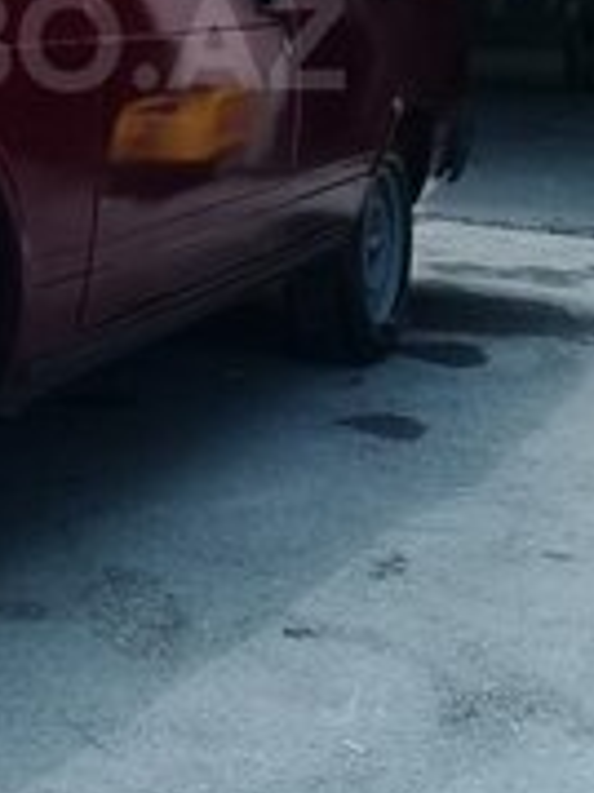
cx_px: 4
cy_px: 40
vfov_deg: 22.1
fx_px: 1970
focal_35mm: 86
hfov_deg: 16.8
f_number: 2.2
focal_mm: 3.3
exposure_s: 1/762
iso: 64
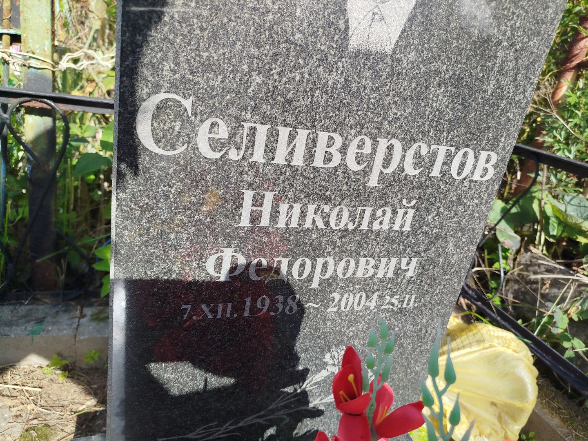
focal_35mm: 24
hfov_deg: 71.6
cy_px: 220
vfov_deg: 56.8
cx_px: 294
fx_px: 408
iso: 50
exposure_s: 1/493
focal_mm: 5.31
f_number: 1.7
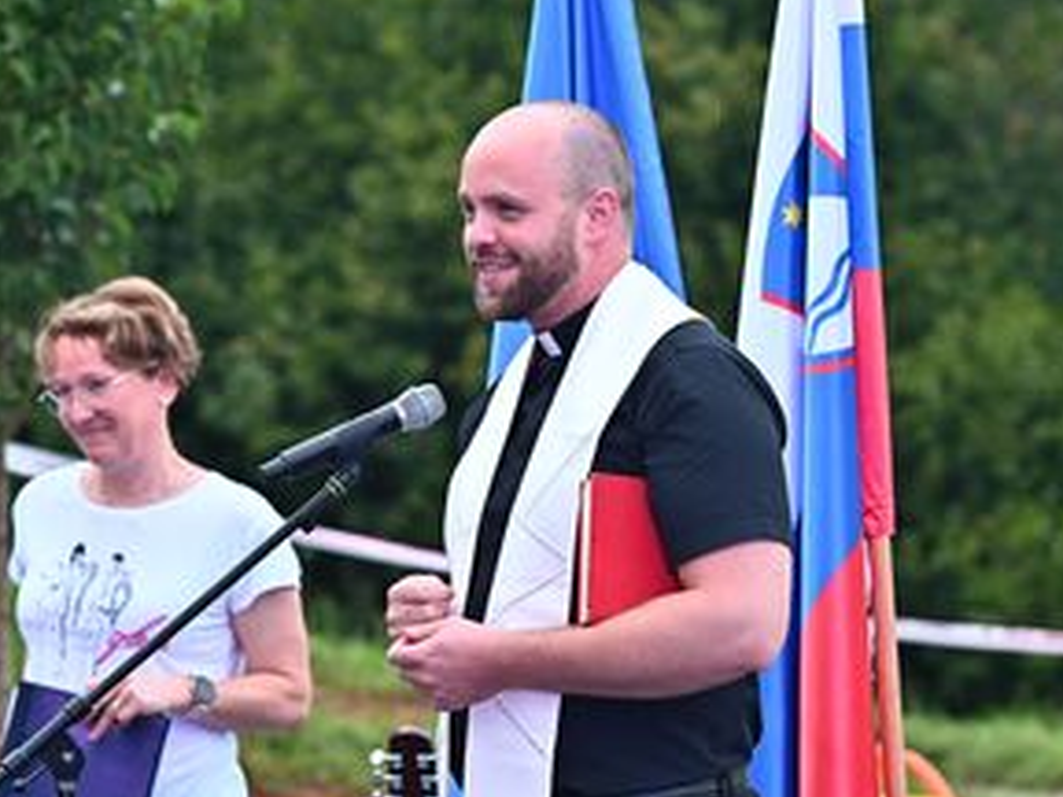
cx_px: 506
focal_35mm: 203
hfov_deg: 9.7
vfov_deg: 7.3
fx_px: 6234
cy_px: 476
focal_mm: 135
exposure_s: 1/250
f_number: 4.5
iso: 1600
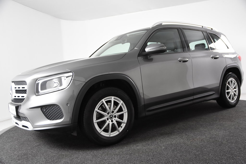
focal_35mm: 33
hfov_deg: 57.2
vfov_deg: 40.0
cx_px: 123
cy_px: 82
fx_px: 226
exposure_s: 1/50
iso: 1600
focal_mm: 22
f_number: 3.5
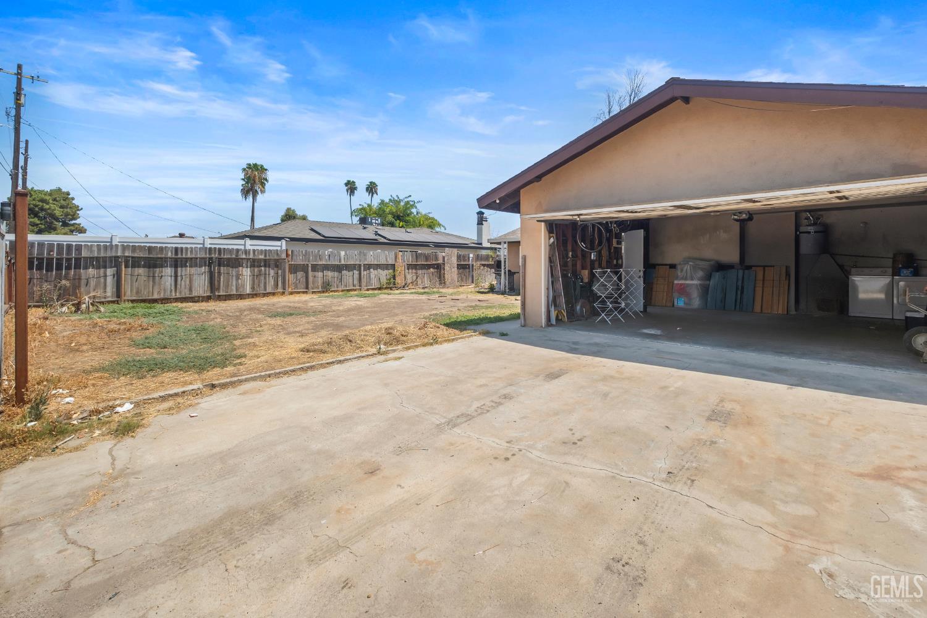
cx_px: 464
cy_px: 309
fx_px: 386
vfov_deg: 77.3
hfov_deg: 100.4
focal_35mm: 15
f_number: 5.6
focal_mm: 10
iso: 250
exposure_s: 1/500
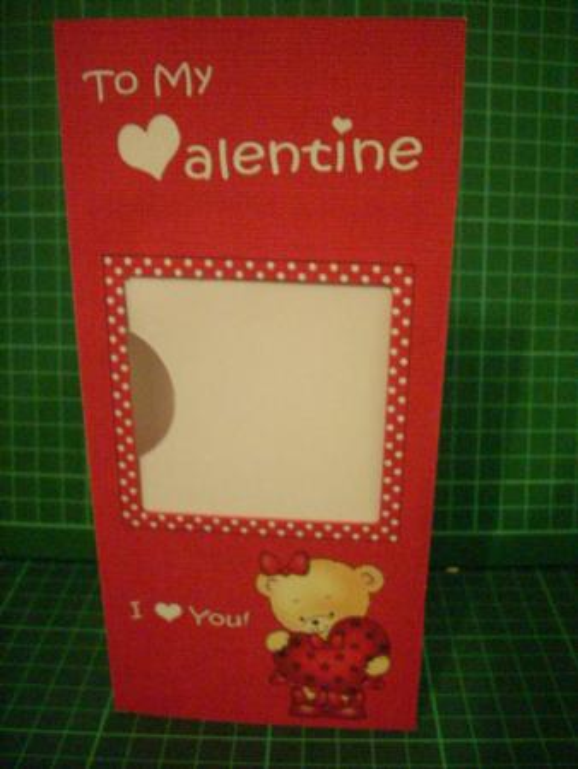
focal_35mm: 37
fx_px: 823
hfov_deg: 38.7
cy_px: 384
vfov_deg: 50.1
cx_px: 289
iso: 644
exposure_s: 1/4
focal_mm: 6.2
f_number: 2.8
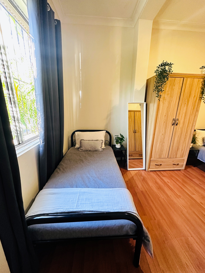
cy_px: 136
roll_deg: -0.1
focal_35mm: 14
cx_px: 102
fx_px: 111
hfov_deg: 85.7
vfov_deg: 102.1
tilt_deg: -15.5
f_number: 2.2
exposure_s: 1/60
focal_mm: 2.22
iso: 400
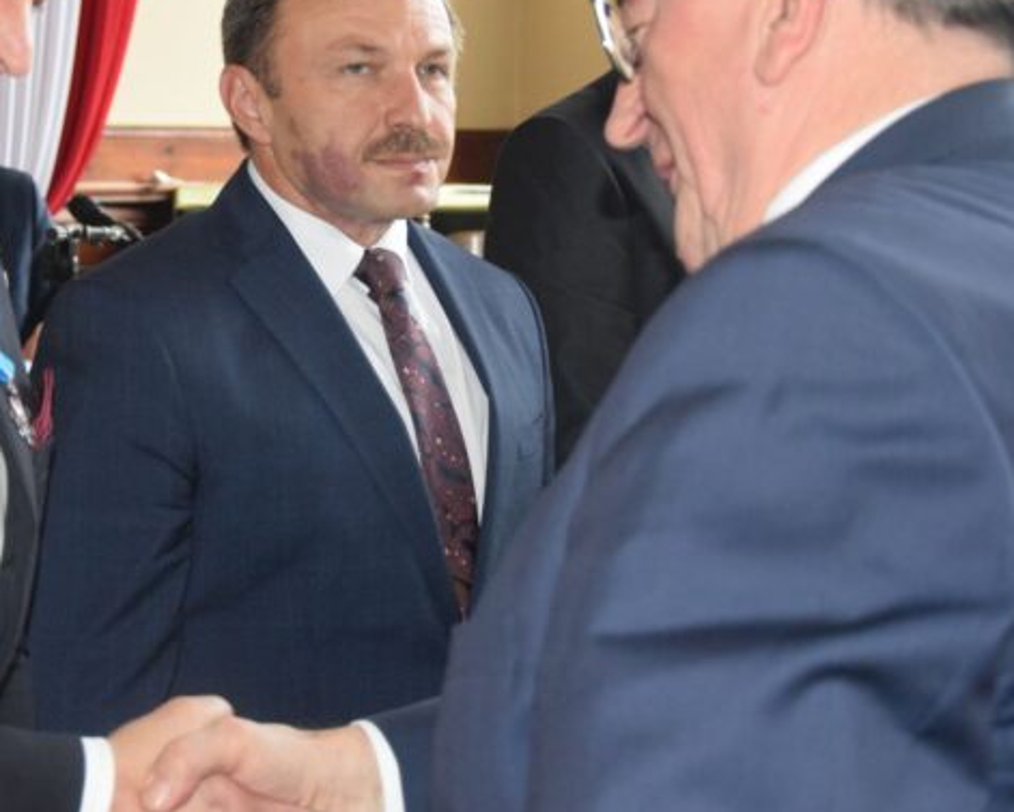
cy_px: 280
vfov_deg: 19.6
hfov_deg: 24.3
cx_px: 308
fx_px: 2341
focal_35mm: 78
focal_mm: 34
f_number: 4.2
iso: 3200
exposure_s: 1/60
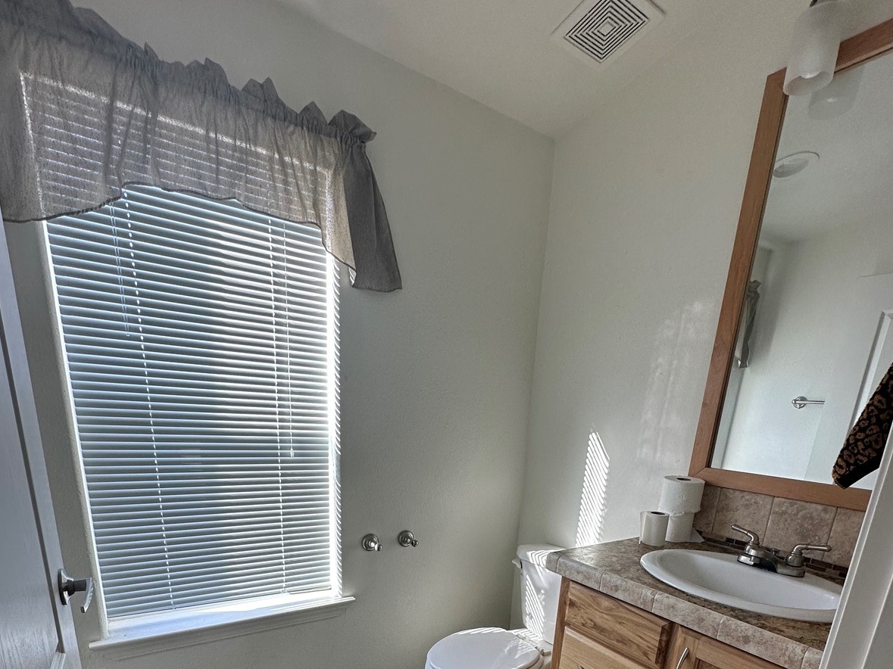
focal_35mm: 19
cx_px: 451
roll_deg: -3.7
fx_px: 490
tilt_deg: -15.5
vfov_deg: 62.2
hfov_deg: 84.7
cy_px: 546
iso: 100
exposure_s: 1/120
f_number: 2.2
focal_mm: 2.22
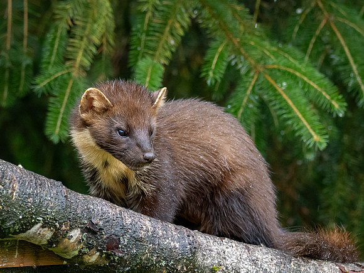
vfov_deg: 1.4
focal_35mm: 1071
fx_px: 11258
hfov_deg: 1.9
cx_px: 143
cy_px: 137
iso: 2000
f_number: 4
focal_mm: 300
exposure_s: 1/500
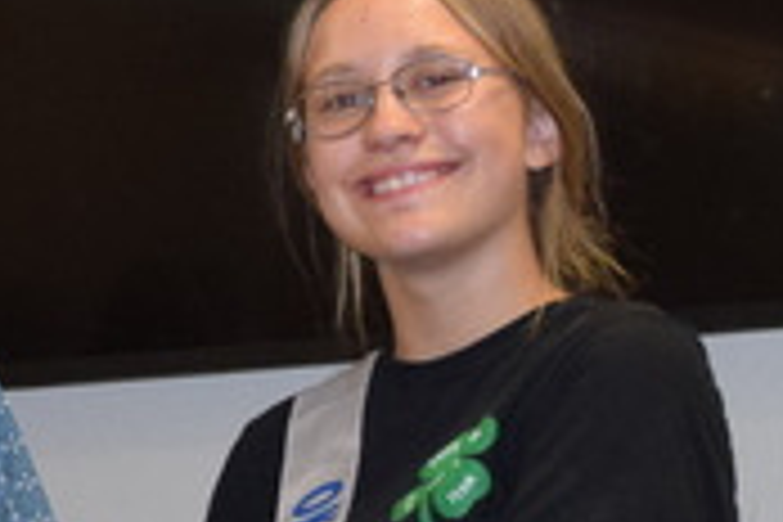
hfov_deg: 8.5
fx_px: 5175
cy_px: 191
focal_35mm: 238
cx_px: -310
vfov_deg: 5.8
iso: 800
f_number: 5
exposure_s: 1/100
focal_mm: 27
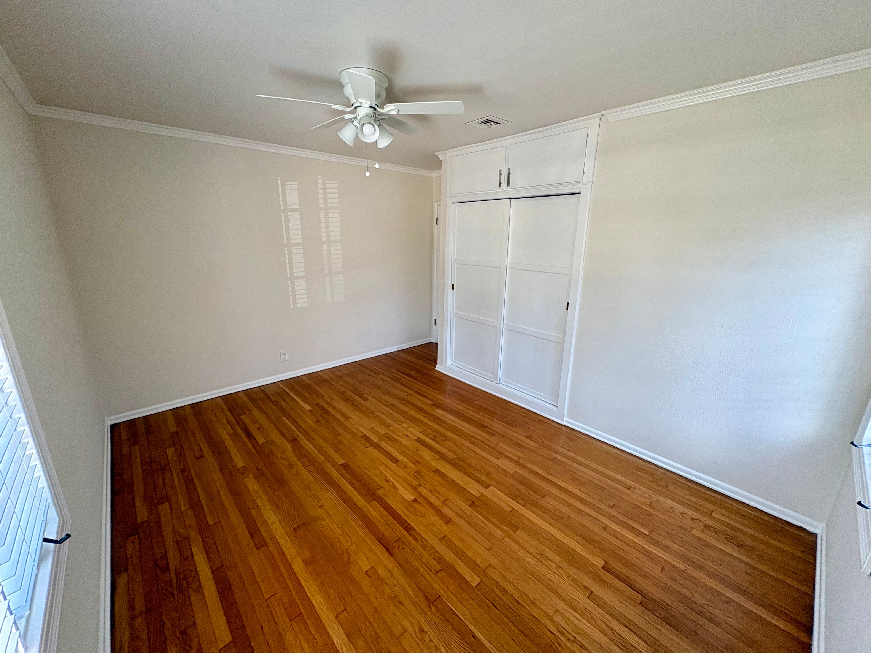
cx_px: 436
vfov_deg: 85.7
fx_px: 352
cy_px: 326
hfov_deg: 102.1
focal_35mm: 14
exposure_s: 1/99
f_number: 2.2
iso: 160
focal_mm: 2.22
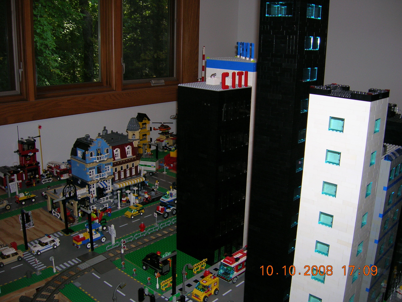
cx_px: 201
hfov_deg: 54.0
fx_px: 395
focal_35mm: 34
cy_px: 151
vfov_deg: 41.8
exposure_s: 1/60.1
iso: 50
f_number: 2.9
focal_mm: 5.7
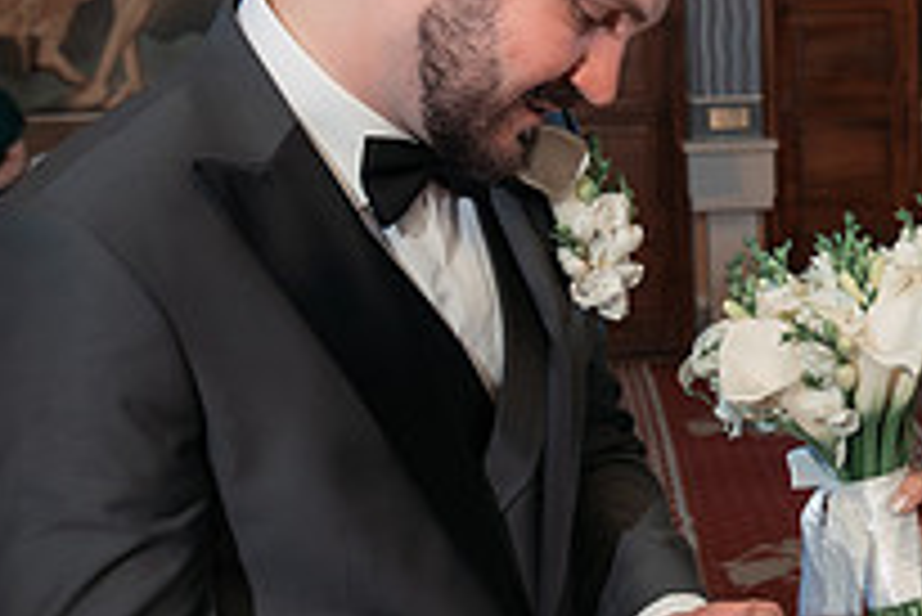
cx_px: 956
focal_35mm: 84
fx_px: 2153
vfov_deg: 16.2
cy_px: 199
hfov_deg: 23.0
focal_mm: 20
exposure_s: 1/200
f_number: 2.8
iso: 3200
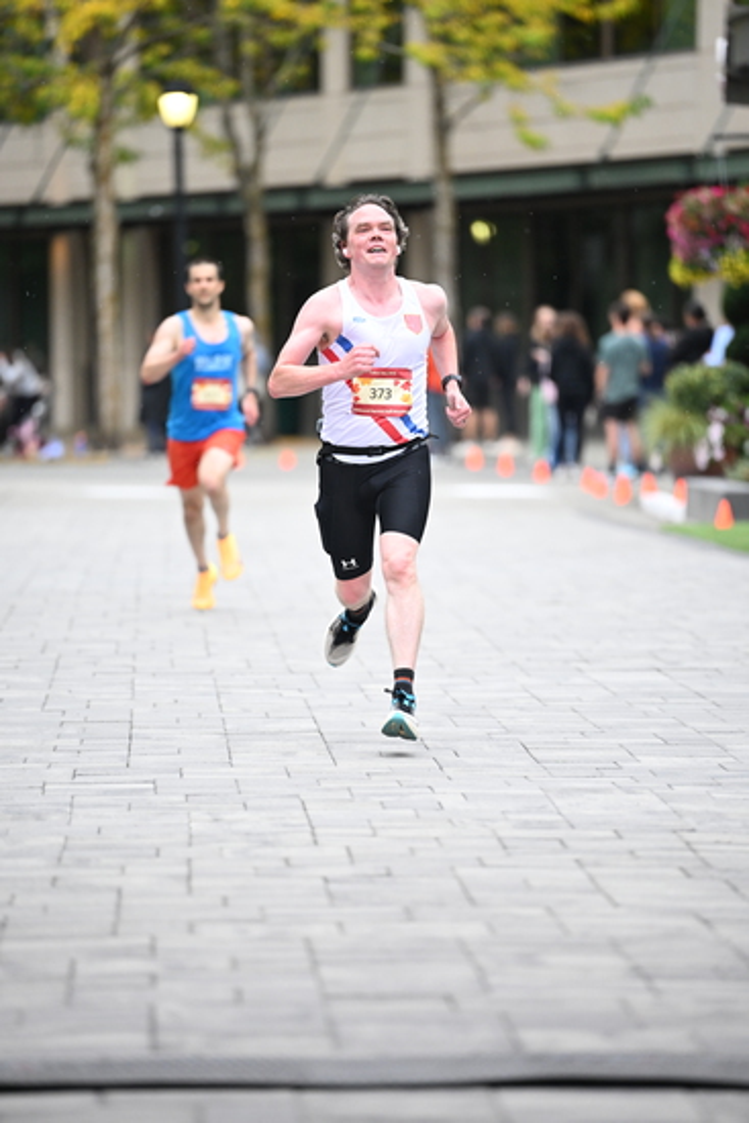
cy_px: 562
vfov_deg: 10.3
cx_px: 374
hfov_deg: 6.9
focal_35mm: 200
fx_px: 6237
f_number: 2.8
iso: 1600
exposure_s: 1/1250
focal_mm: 200
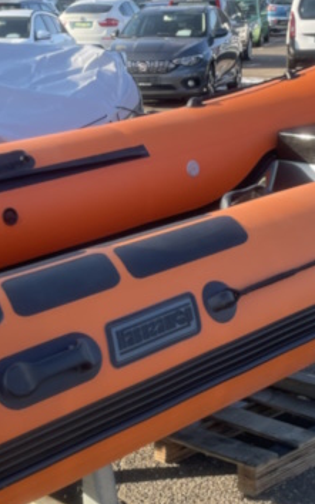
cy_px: 375
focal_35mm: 70
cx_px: 147
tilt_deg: -17.3
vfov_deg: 29.0
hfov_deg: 18.6
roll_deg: -0.9
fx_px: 962
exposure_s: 1/640
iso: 32
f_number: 1.6
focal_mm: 4.2
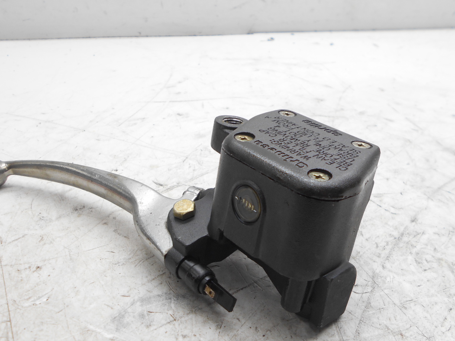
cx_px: 214
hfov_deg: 53.9
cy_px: 215
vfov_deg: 41.5
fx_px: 447
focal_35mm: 34
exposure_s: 1/30
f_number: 3.2
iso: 80
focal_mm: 4.6
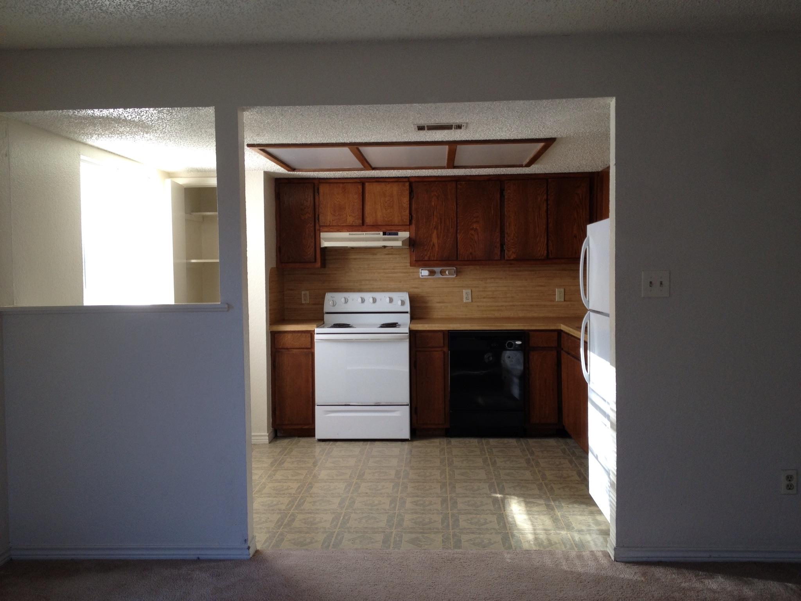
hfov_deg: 52.6
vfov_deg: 40.7
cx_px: 400
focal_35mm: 35
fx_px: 810
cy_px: 300
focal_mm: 4.28
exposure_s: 1/60
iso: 50
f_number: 2.4
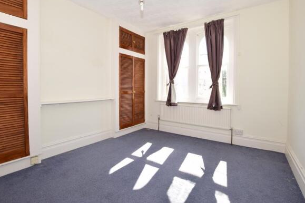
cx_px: 152
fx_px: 144
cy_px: 91
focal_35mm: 17
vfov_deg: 70.3
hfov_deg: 93.3
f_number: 9
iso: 400
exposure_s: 1/200
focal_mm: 10
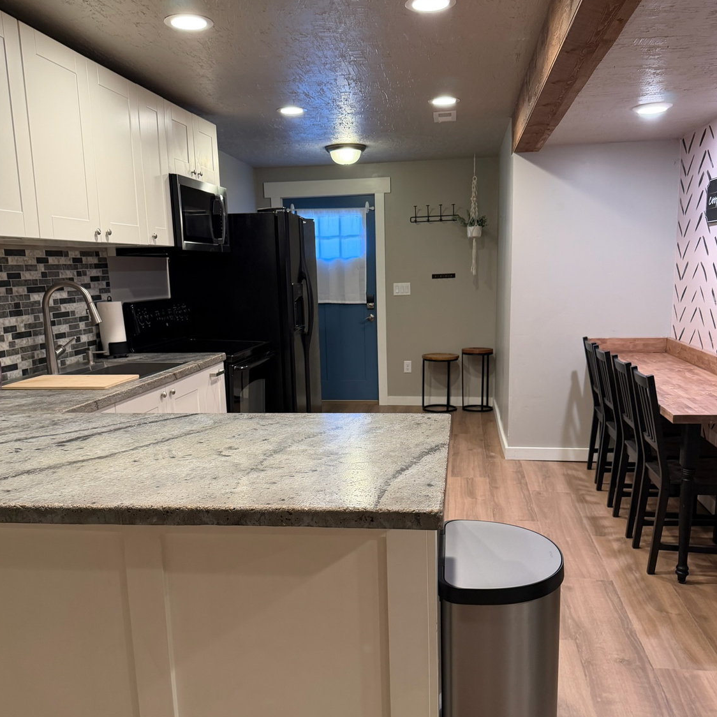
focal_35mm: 29
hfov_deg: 55.6
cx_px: 360
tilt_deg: -10.3
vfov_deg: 55.5
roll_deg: +1.0
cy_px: 394
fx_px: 680
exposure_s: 1/60
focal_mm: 6.76
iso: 200
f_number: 1.78
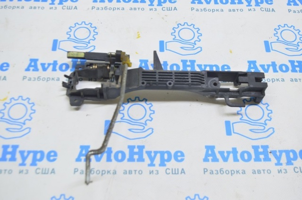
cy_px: 100
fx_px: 339
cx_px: 151
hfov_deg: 48.0
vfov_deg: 32.9
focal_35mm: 40
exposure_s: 1/20
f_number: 5.6
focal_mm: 27
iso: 400
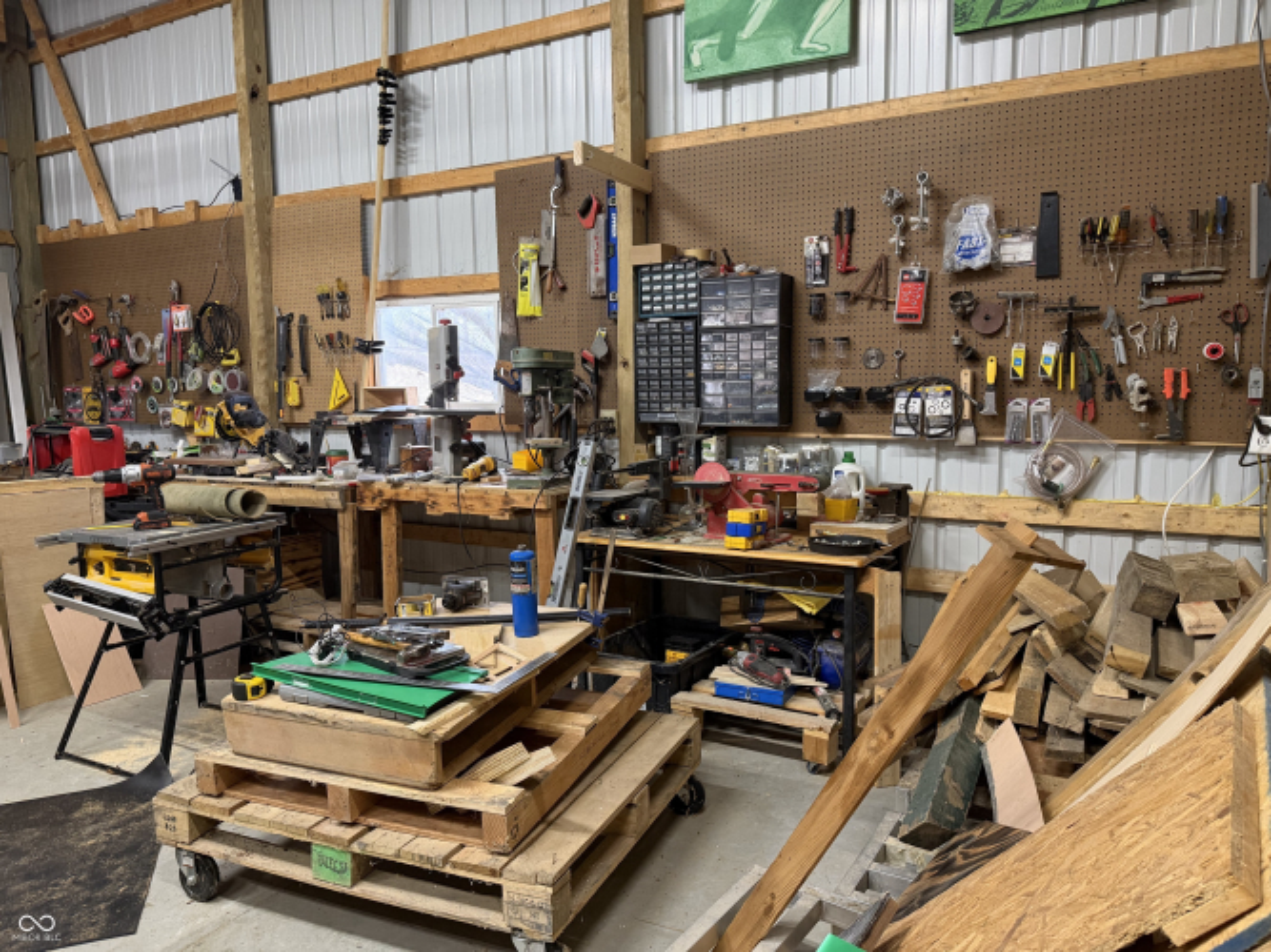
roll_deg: -0.2
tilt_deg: -6.6
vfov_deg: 56.8
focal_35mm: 24
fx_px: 881
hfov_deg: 71.6
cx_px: 636
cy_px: 476
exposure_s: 1/60
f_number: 1.78
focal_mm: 6.76
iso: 320
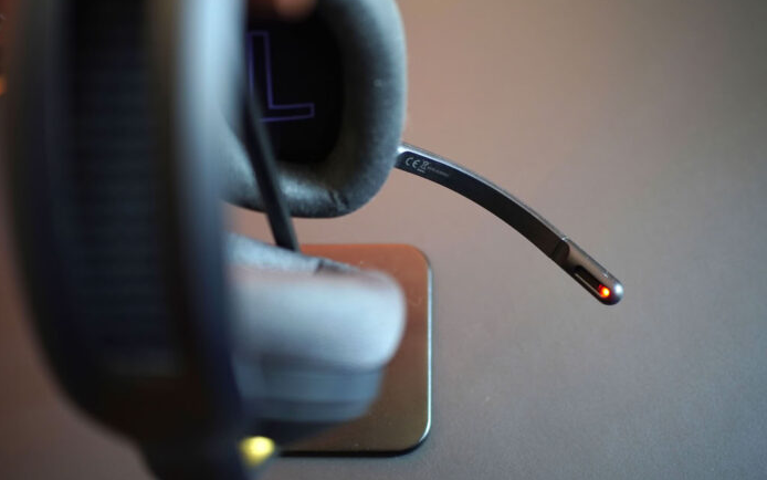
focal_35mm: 39
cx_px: 385
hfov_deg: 50.9
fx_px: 805
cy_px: 234
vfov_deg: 33.2
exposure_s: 1/40
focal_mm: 25
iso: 400
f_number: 1.7
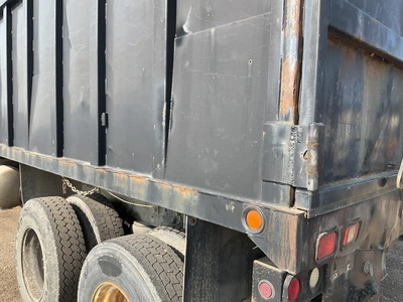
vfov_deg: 48.2
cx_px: 202
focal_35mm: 29
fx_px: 338
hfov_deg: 61.7
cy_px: 151
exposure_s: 1/620
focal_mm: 3
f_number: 1.8
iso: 25
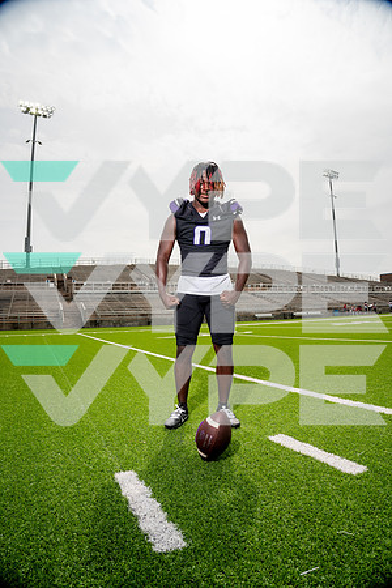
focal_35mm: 20
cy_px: 294
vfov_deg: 84.0
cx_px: 196
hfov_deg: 61.9
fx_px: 327
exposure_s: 1/640
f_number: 5.6
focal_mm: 20
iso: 100
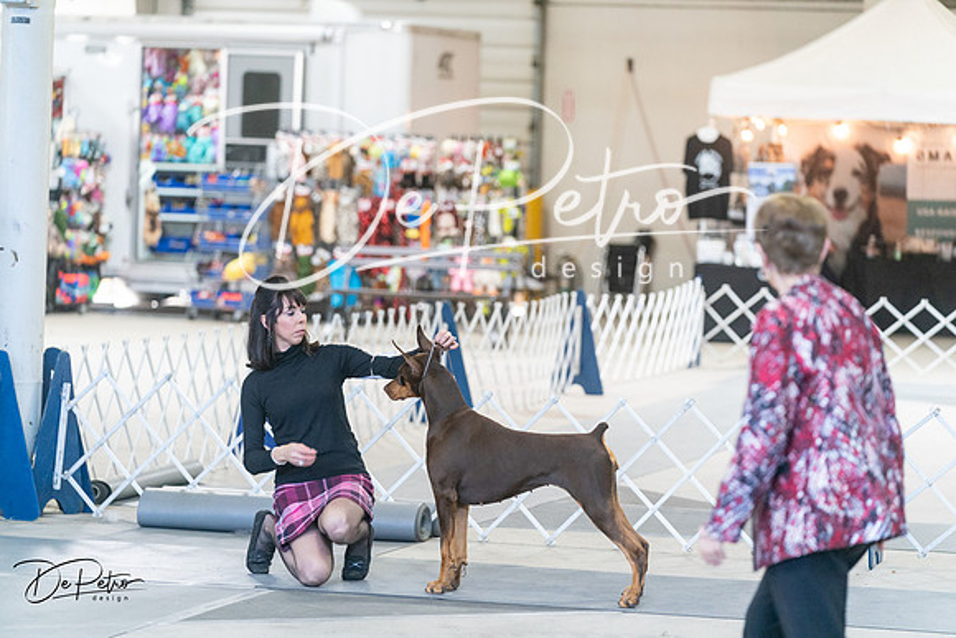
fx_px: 3772
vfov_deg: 9.7
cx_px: 478
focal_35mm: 142
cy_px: 319
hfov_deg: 14.4
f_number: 3.2
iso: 3200
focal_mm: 142
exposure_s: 1/250
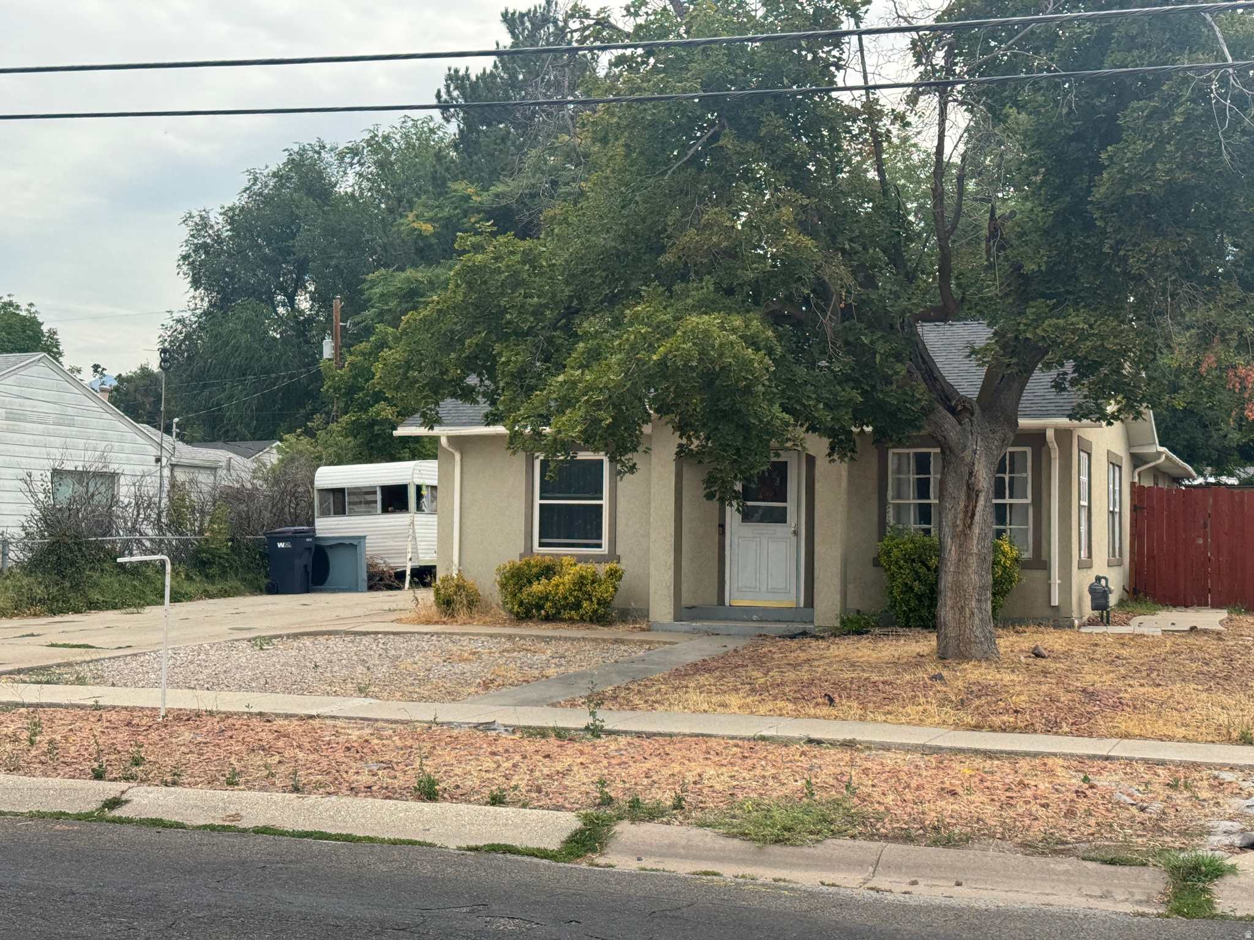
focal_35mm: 48
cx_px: 627
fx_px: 1739
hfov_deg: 39.7
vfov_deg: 30.3
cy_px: 470
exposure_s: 1/1869
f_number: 1.78
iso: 64
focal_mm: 6.76
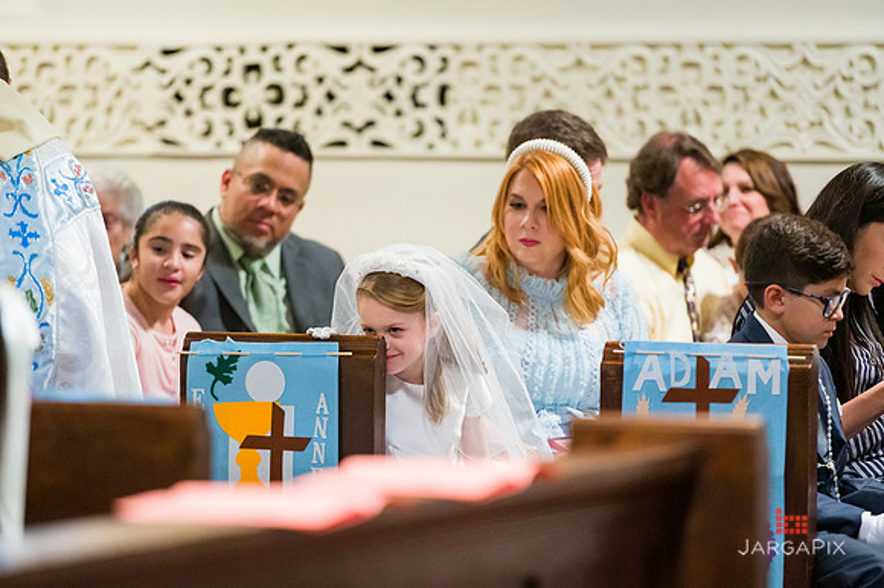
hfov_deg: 10.3
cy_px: 294
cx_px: 442
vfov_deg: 6.9
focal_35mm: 200
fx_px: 4908
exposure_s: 1/200
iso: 6400
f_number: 3.2
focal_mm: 200
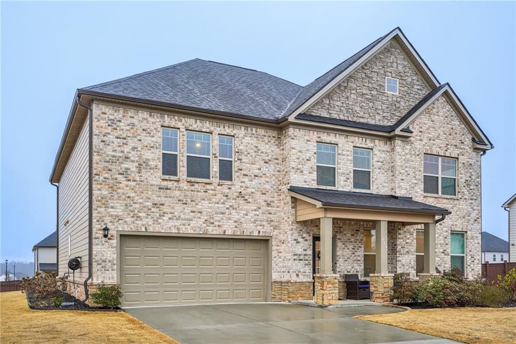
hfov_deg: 57.2
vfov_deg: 39.9
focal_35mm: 33
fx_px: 473
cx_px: 258
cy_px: 172
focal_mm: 33
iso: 400
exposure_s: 1/40
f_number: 8
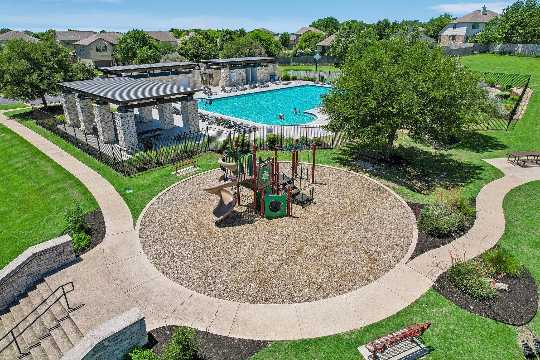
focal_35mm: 22
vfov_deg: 57.2
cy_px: 180
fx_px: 330
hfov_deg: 78.6
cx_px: 270
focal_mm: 8.4
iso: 130
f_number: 2.8
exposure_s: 1/2500
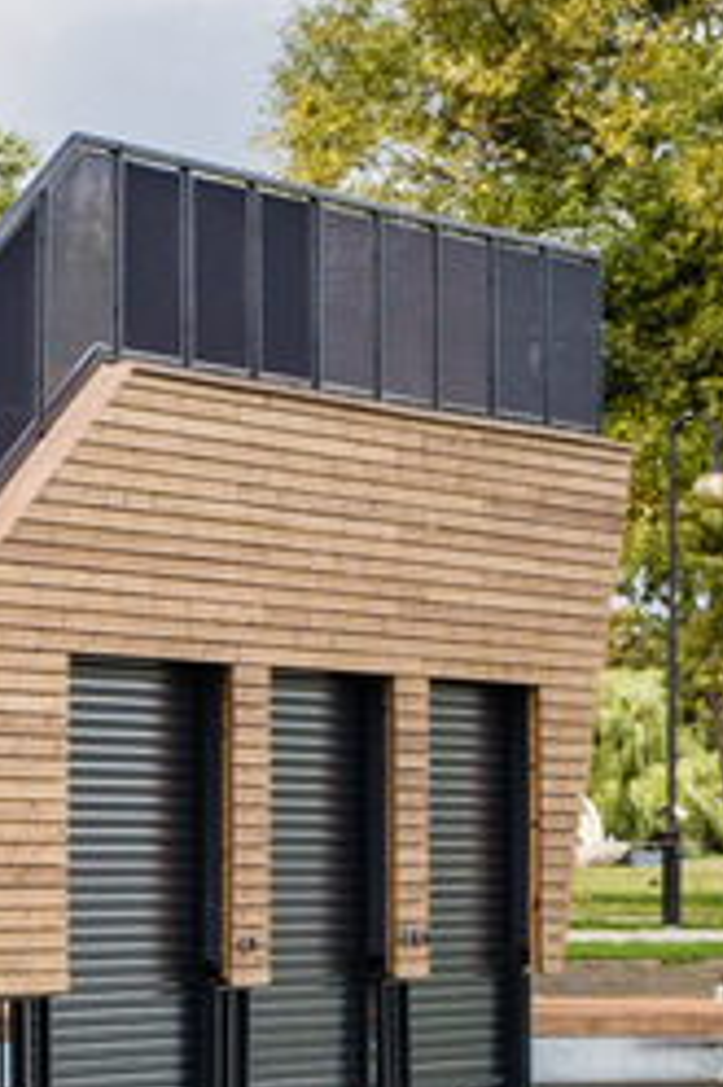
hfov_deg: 4.9
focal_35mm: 194
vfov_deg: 10.6
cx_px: -3510
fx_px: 5852
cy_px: 252
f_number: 8
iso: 200
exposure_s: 1/200
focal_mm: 24
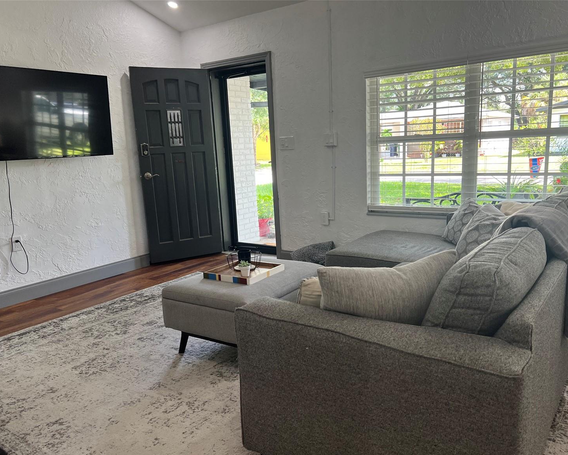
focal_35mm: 28
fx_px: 471
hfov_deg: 62.2
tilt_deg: -11.6
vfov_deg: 51.5
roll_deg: +2.5
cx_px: 291
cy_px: 235
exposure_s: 1/120
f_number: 1.5
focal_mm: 5.7
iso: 80
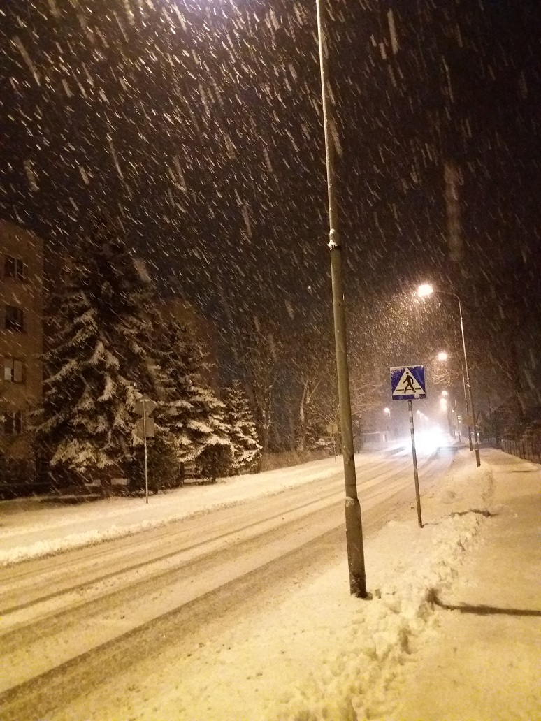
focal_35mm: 28
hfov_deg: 49.7
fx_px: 583
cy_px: 360
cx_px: 270
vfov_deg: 63.4
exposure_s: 1/17
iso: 1250
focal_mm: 3.7
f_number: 1.9
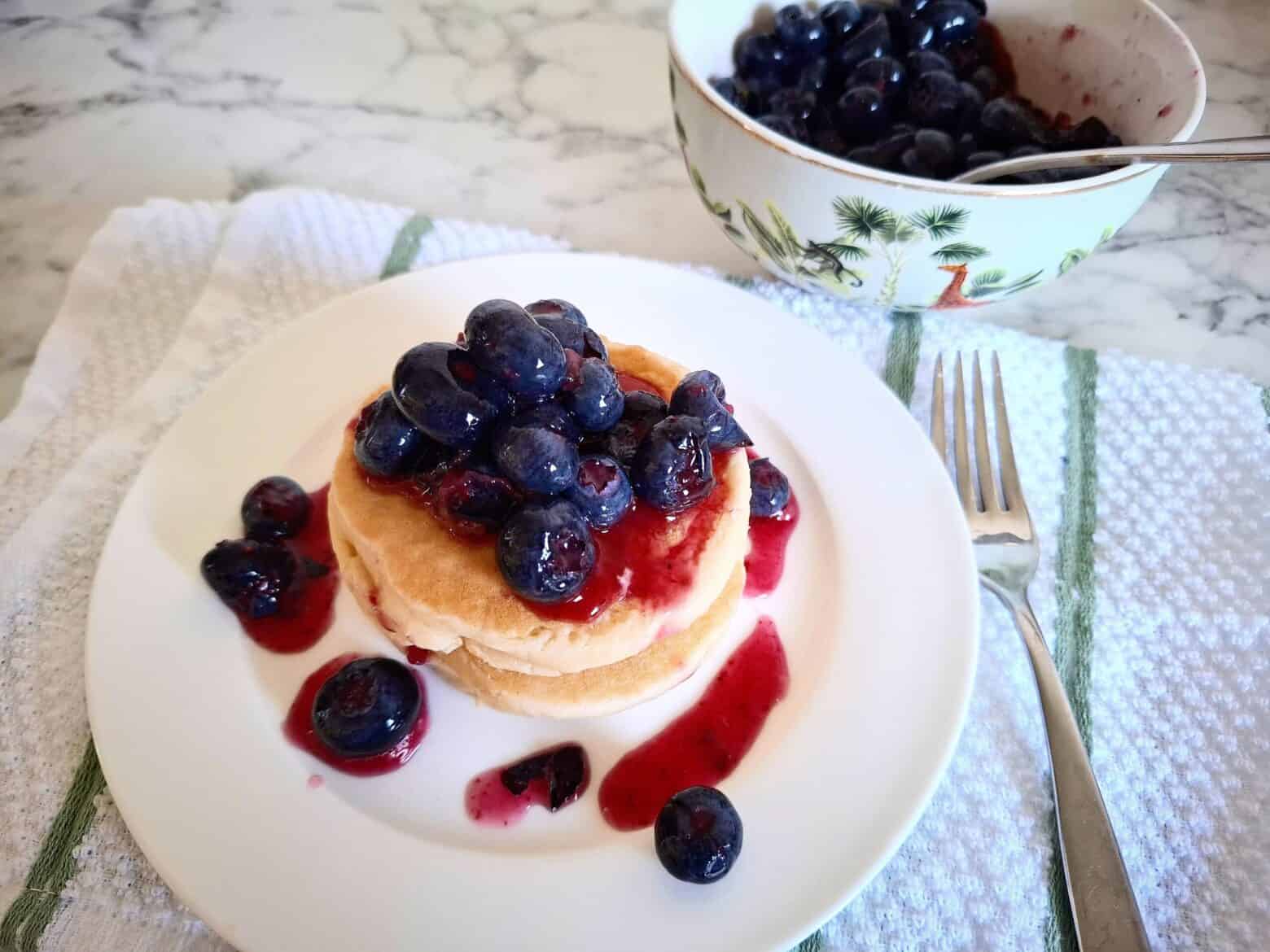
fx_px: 844
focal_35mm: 23
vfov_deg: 58.9
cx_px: 635
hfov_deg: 73.9
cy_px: 476
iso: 200
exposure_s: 1/50
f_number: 1.8
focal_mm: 5.54
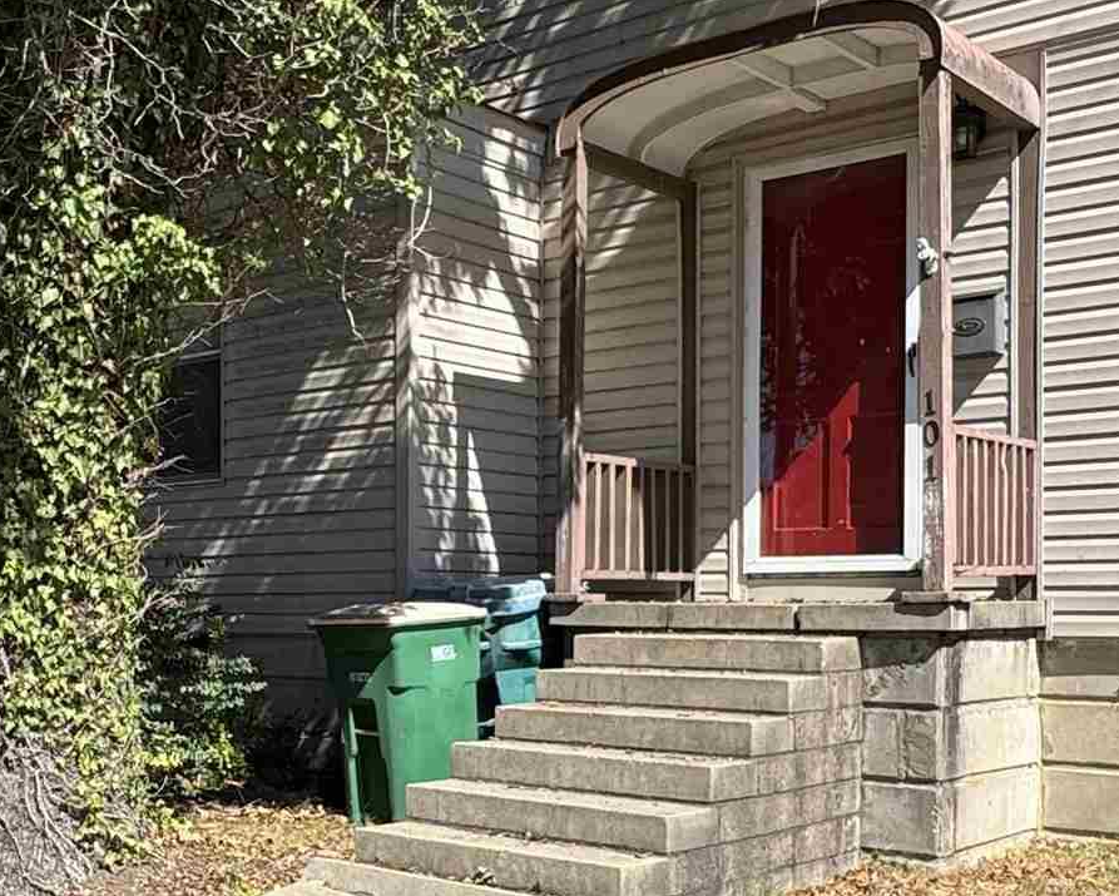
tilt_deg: -0.7
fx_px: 1557
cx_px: 264
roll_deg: +0.1
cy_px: 618
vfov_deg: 31.8
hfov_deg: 38.4
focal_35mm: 47
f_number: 2.2
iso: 50
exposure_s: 1/1110
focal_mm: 2.22
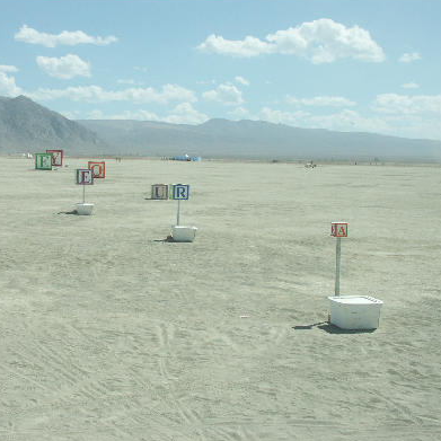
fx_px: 764
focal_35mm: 53
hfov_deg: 31.9
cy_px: 219
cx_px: 145
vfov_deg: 32.2
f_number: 9
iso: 100
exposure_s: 1/500
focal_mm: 11.31
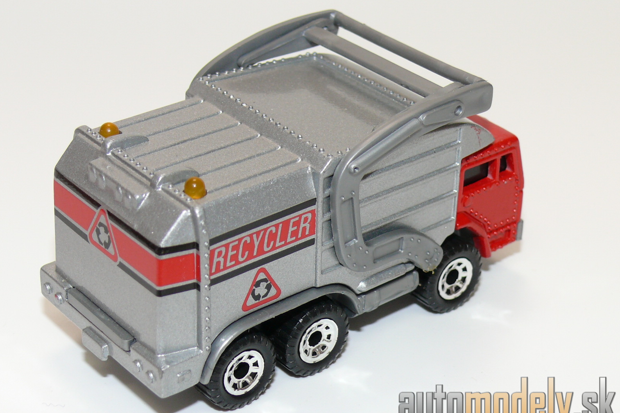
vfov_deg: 16.1
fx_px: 1464
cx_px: 308
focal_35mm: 85
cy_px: 202
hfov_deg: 23.9
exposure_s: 1/30
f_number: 4
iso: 100
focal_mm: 11.9
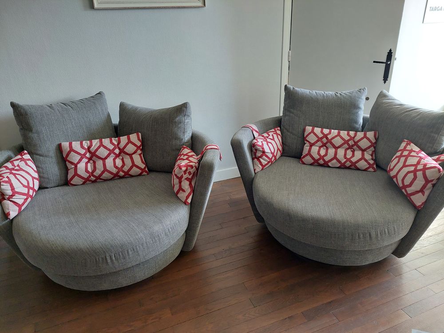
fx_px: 321
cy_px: 166
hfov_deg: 69.4
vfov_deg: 54.9
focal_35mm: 25
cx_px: 222
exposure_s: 1/50
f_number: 1.8
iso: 320
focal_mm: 5.23
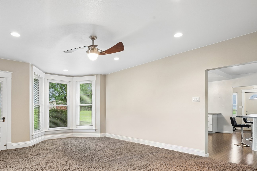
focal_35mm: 21
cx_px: 111
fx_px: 150
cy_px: 109
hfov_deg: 80.8
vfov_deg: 58.6
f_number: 9
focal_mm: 16
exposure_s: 1/2
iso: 400
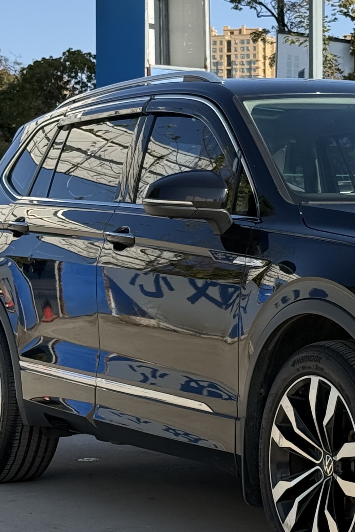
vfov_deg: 17.5
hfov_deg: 11.5
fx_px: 1730
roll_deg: +0.3
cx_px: 411
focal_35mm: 117
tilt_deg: +2.6
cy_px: 202
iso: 64
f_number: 1.78
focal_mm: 6.76
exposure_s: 1/2577
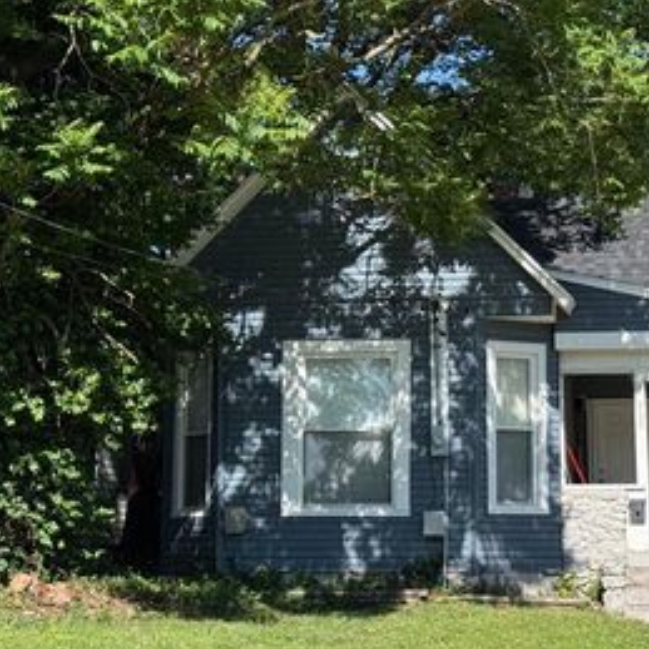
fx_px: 1739
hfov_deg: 21.1
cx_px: 403
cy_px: 267
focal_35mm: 82
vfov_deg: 21.1
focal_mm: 6.76
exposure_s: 1/4878
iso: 64
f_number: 1.78
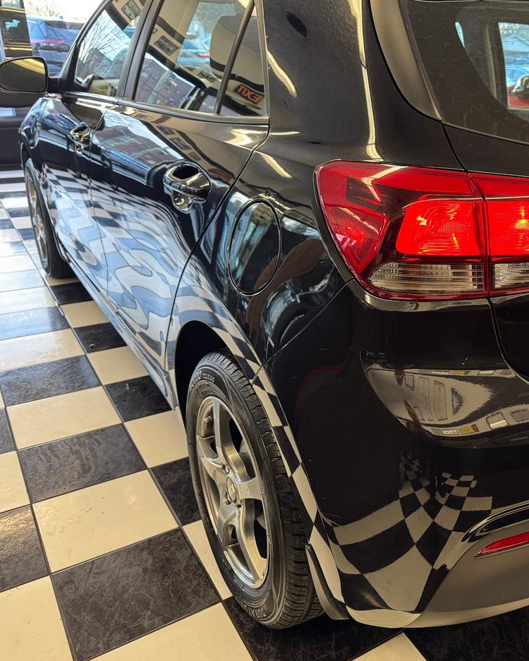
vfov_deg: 55.7
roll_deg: -4.3
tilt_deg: -23.1
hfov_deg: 43.4
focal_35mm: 32
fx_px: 626
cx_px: 433
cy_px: 327
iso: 250
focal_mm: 6.76
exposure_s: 1/60
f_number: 1.78
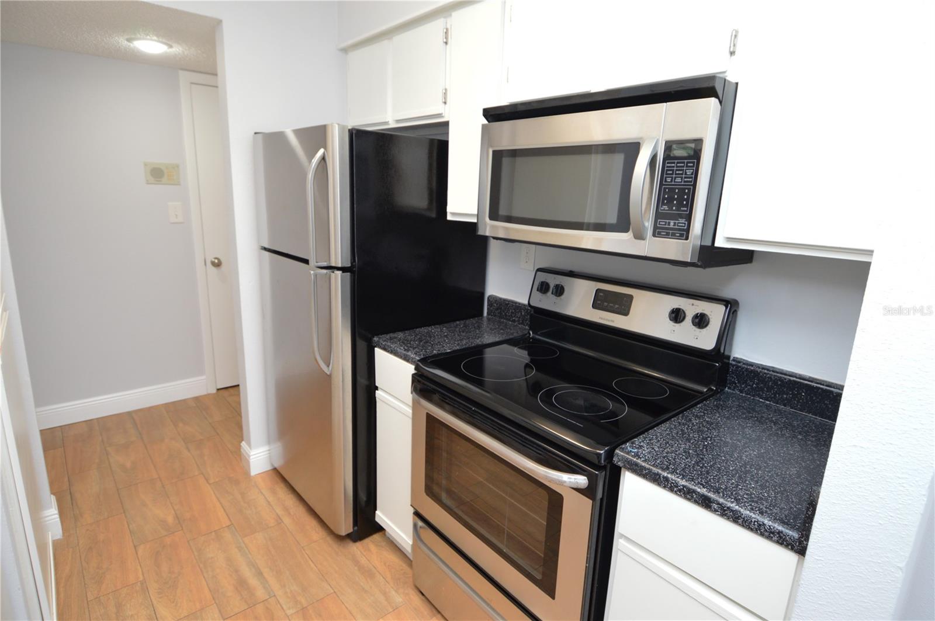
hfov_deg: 90.1
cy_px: 310
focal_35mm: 18
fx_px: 467
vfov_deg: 67.3
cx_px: 468
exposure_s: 1/60
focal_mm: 12
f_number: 4
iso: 720
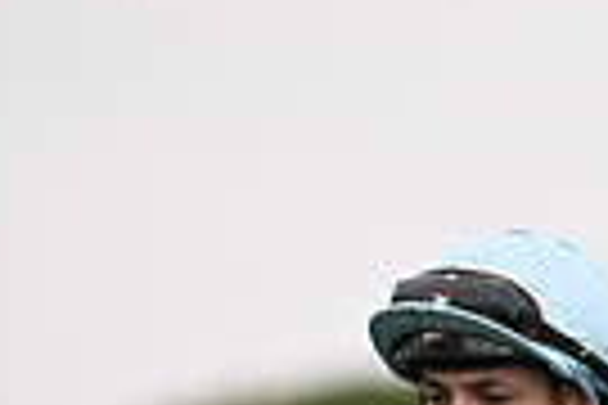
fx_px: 13443
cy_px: 844
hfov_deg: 2.6
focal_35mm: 796
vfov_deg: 1.7
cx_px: 594
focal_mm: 185
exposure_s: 1/1600
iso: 1250
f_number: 3.2
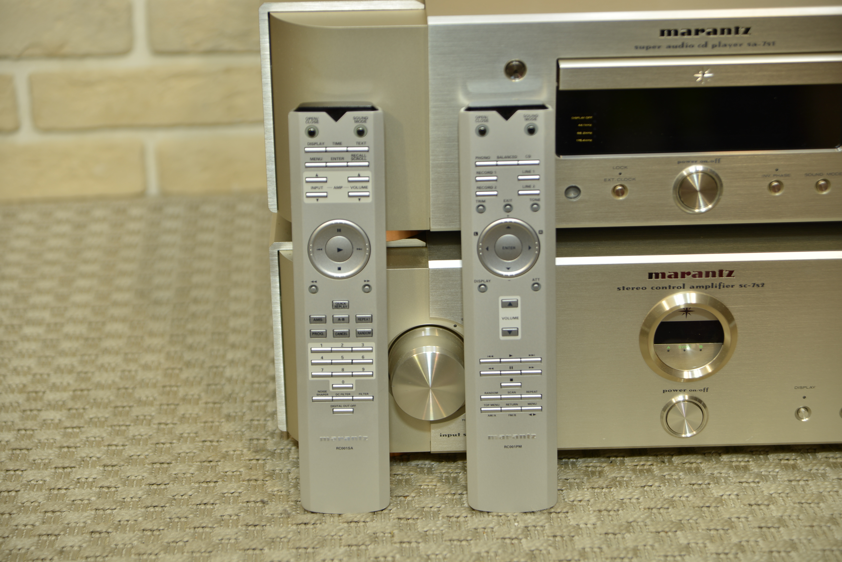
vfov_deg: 16.1
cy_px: 281
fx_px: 1989
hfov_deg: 23.9
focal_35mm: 85
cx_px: 421
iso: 100
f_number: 4
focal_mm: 85
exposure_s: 1/40
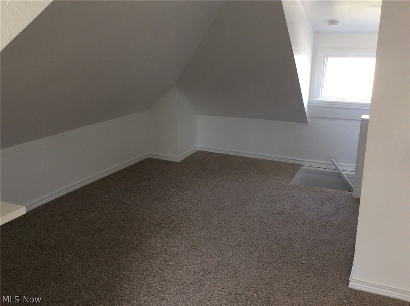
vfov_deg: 44.0
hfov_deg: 56.9
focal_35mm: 32
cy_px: 153
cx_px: 205
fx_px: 378
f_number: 2.4
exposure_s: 1/40
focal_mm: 3.3
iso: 40
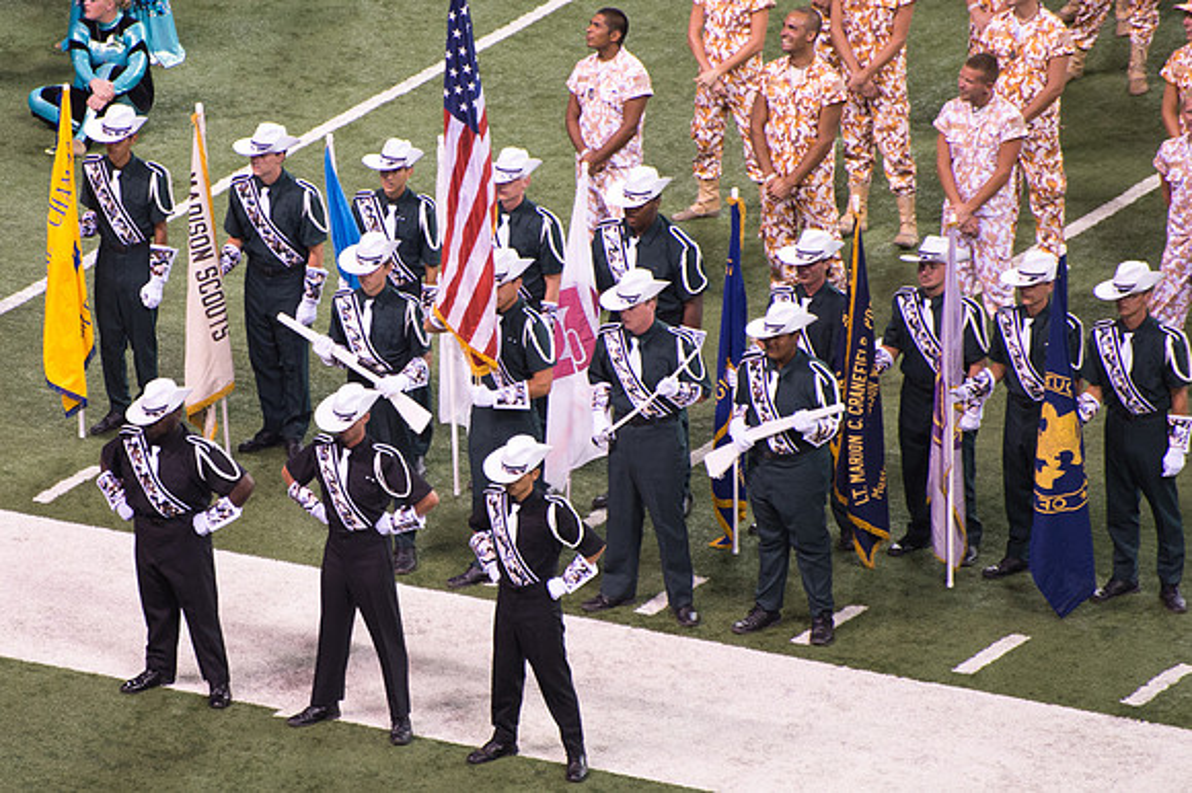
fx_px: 14324
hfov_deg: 4.8
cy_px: 430
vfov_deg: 3.2
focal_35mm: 433
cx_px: 360
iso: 1800
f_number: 5.6
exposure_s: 1/320
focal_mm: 300
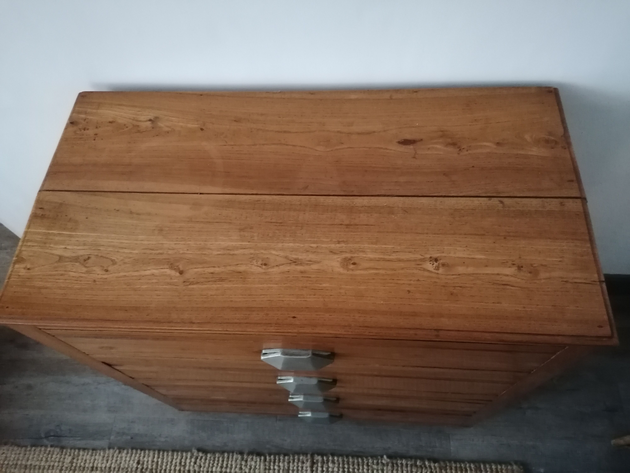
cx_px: 315
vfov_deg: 51.4
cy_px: 236
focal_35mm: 27
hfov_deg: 65.3
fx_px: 491
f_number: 1.8
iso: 2500
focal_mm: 4.75
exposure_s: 1/15
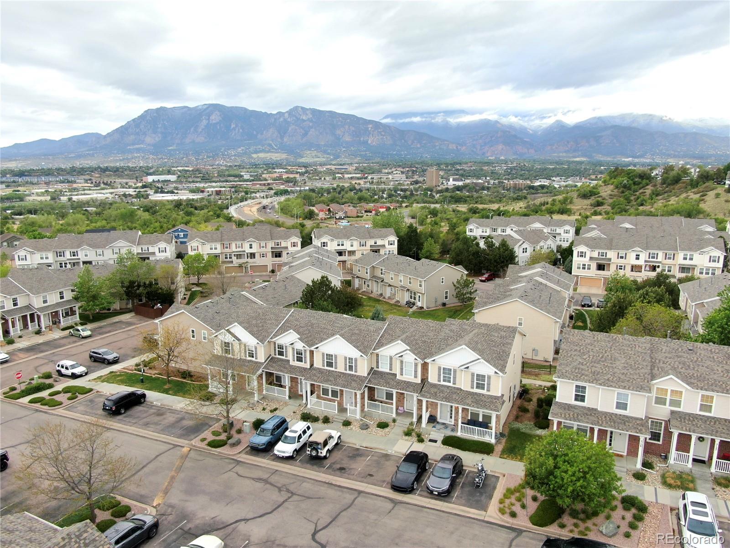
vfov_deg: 56.8
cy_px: 274
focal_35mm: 24
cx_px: 365
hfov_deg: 71.6
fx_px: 506
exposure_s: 1/160
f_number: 2.8
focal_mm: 4.39
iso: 100
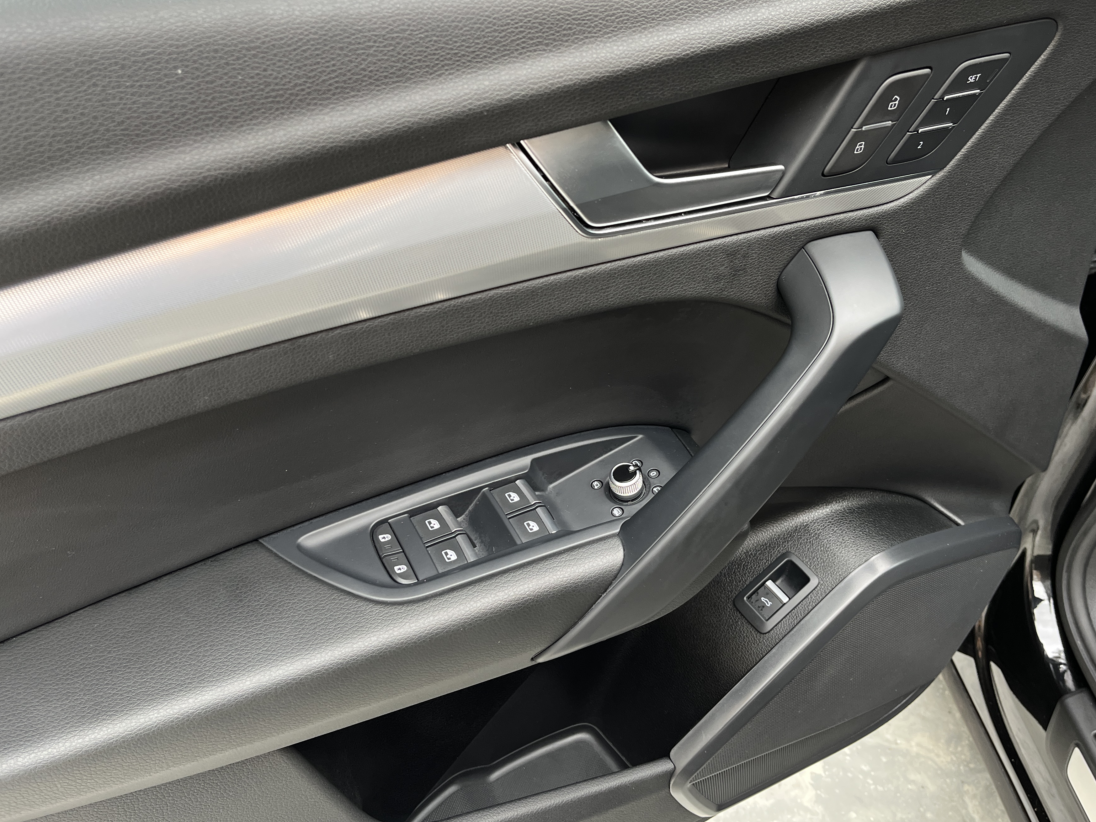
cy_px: 389
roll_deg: +0.2
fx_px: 950
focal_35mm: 30
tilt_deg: -39.3
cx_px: 574
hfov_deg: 59.9
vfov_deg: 46.8
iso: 125
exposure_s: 1/121
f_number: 1.6
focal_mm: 5.1
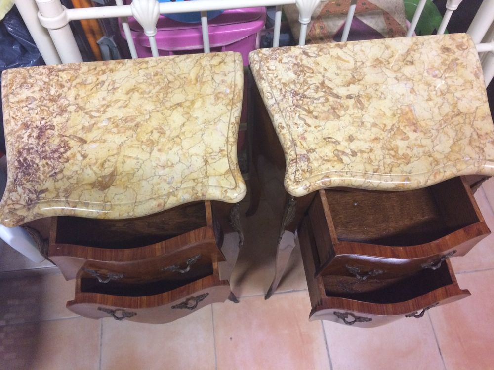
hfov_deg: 61.7
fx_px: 414
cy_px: 185
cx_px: 247
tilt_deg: -62.8
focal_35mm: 29
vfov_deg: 48.2
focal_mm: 4.15
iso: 250
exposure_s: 1/20
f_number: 2.2
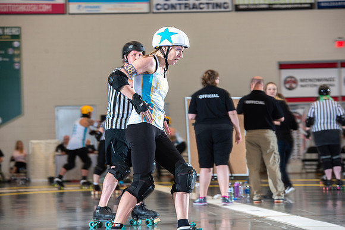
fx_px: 1438
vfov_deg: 9.2
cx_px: 172
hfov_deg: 13.7
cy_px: 115
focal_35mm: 150
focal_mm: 150
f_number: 5.6
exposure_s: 1/160
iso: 500
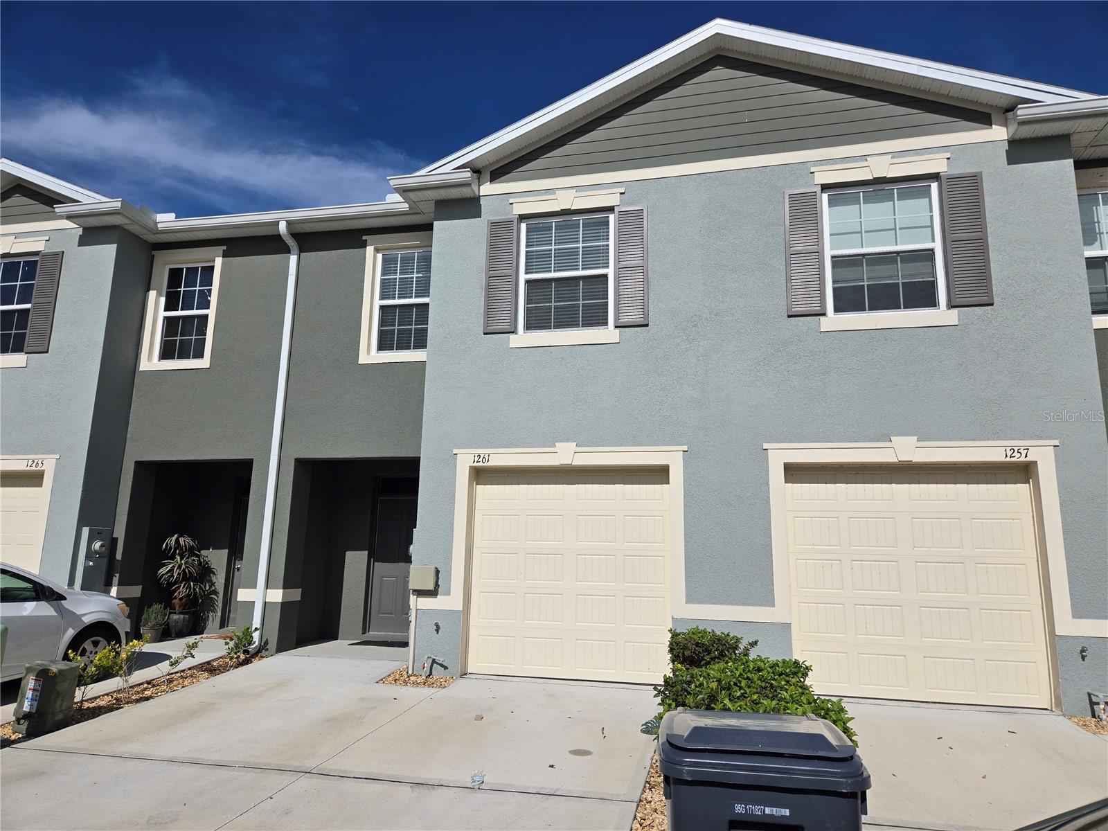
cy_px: 416
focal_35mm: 23
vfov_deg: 58.9
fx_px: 736
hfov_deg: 73.9
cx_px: 554
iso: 25
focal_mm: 5.4
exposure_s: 1/5543
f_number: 1.8
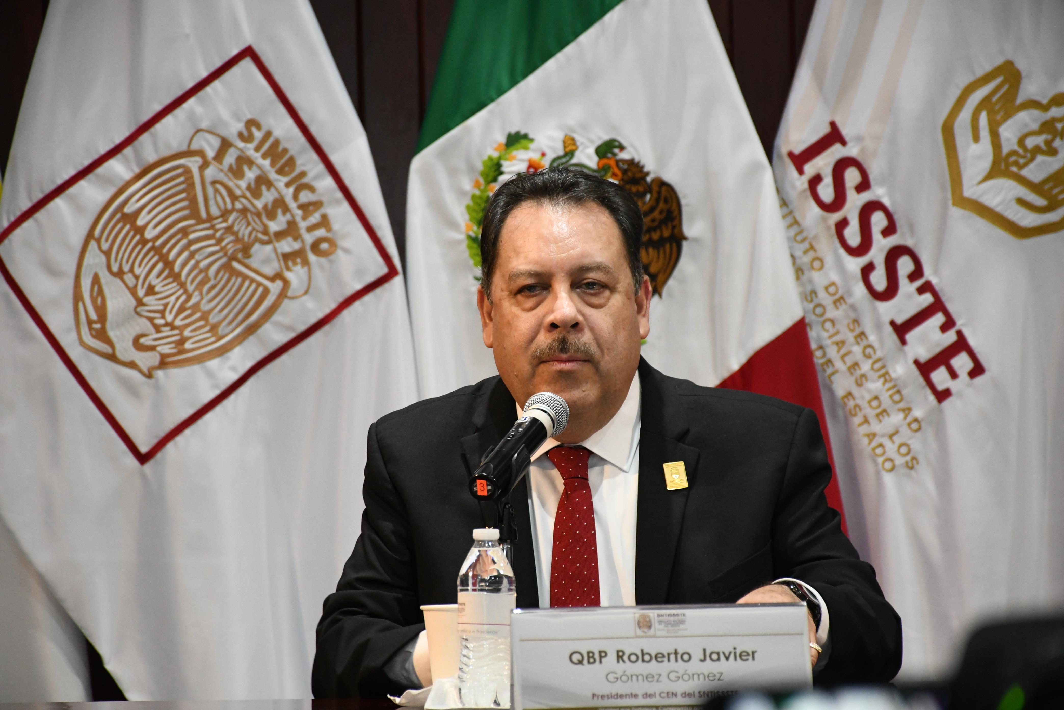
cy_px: 355
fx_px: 5408
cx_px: 532
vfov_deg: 7.5
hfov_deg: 11.2
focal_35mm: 183
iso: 2500
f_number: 5.6
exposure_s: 1/100
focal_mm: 122
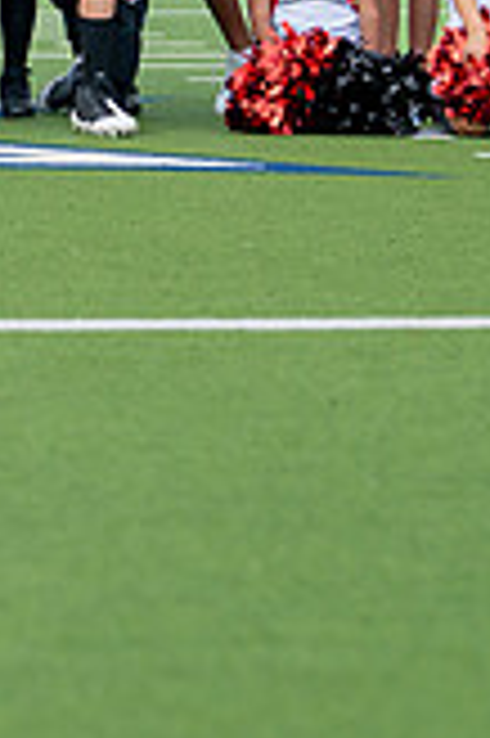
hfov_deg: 6.6
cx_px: -541
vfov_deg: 10.1
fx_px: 4112
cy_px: -172
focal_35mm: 201
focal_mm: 50
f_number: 2
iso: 250
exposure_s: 1/800
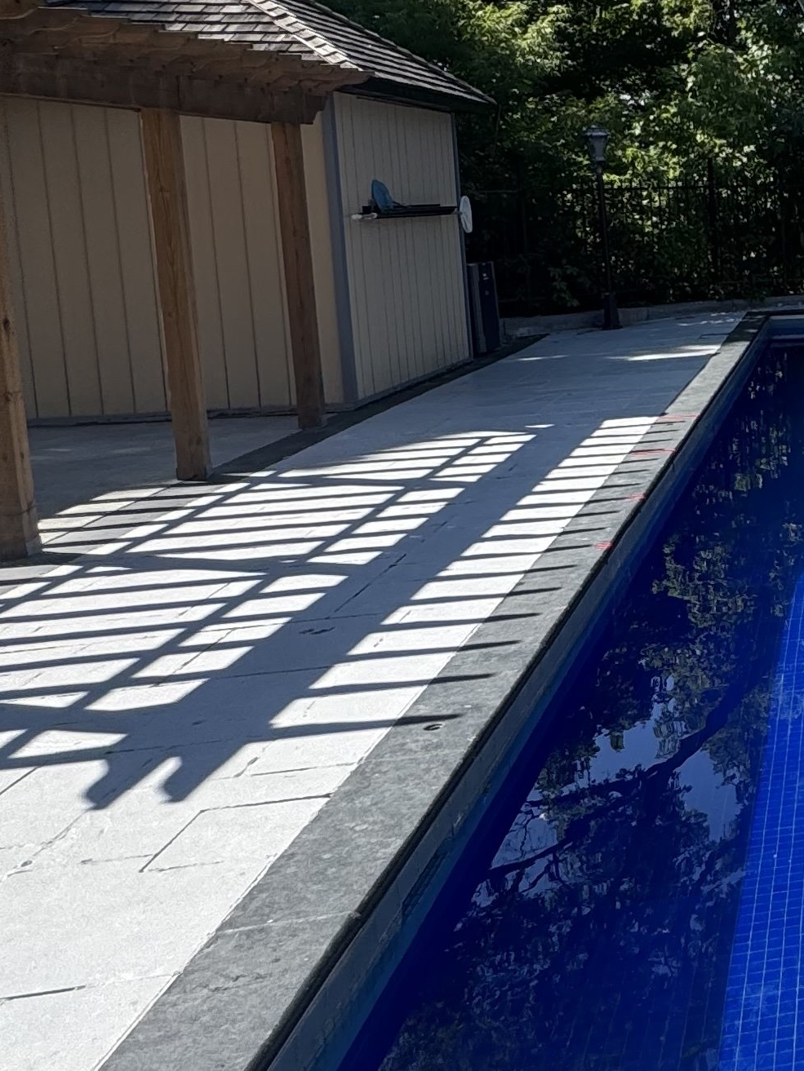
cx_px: 1224
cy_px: 318
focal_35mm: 43
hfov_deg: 25.1
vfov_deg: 43.0
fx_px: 1331
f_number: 2.2
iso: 40
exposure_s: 1/569
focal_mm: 2.22
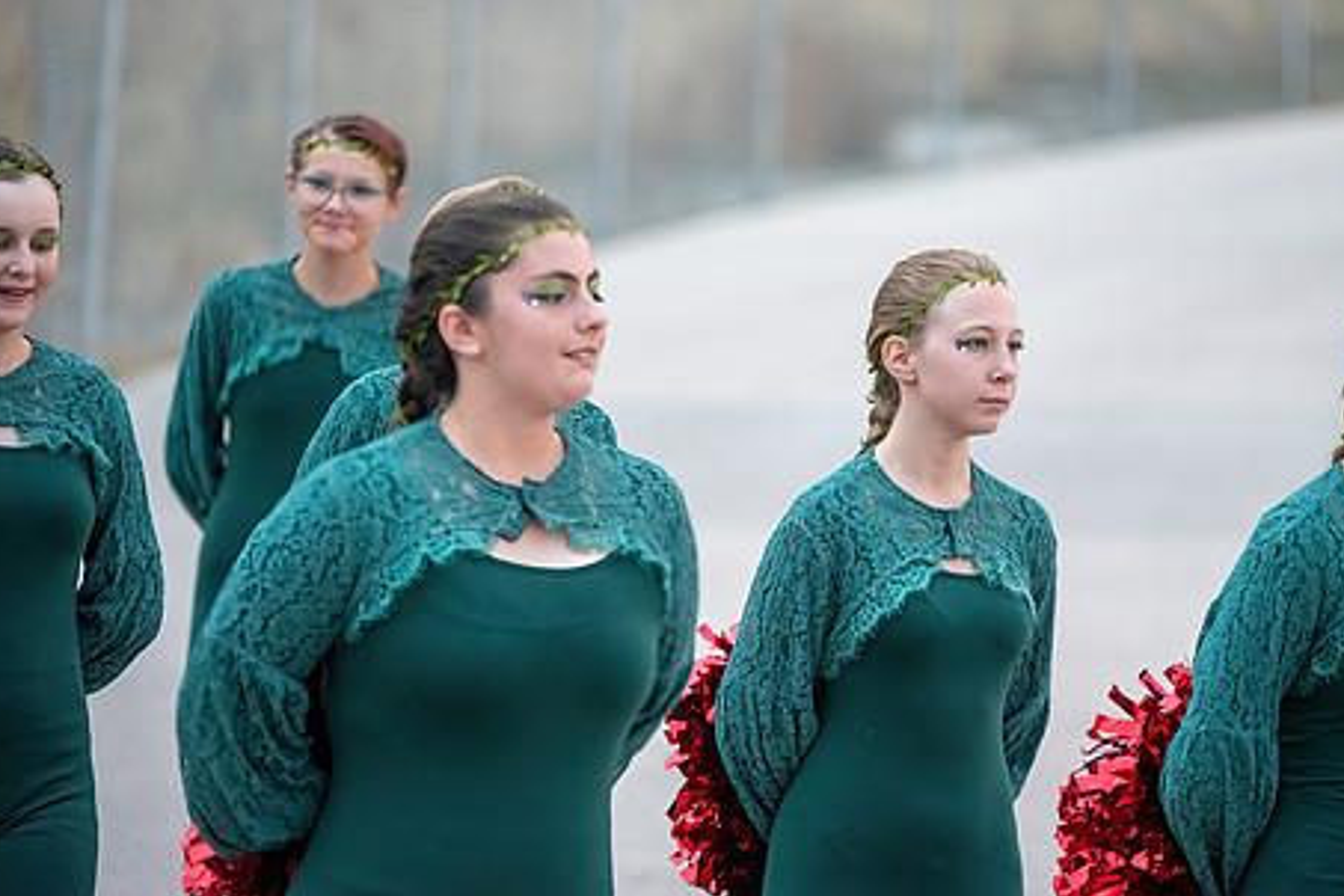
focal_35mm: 224
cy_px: 381
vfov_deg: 6.1
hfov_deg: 9.2
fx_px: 8362
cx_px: 765
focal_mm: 175
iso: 6400
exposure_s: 1/400
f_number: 2.8
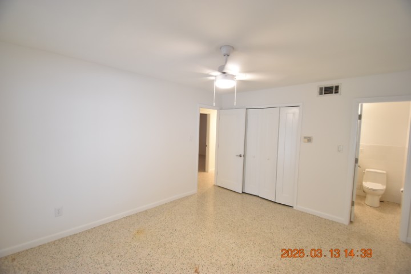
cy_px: 137
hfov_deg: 100.4
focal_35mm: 15
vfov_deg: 77.3
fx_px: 171
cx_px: 206
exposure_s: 1/30
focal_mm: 10
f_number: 3.5
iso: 800
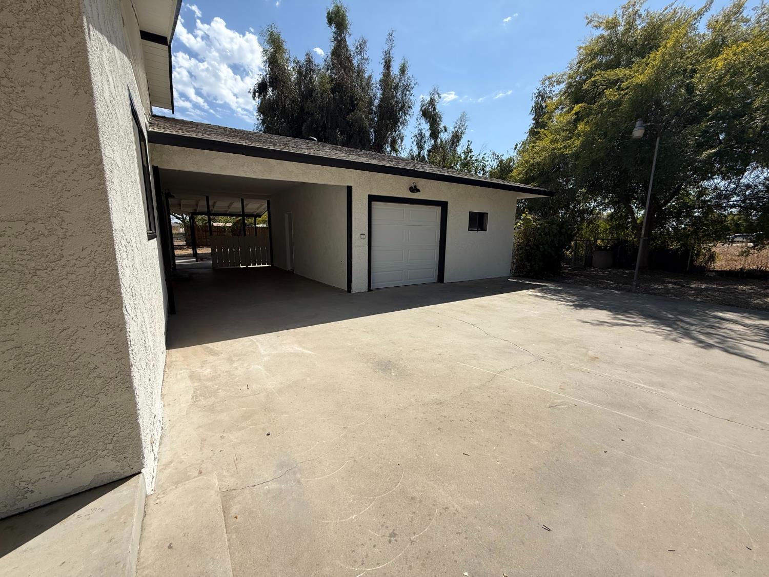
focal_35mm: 14
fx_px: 311
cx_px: 384
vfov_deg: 85.7
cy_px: 288
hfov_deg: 102.1
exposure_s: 1/2717
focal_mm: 2.22
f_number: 2.2
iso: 50
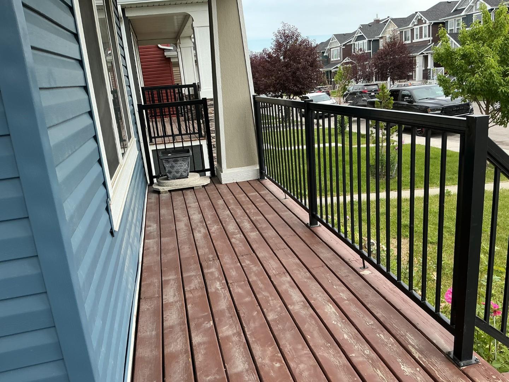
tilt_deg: -16.2
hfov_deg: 61.7
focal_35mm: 29
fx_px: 426
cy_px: 191
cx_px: 254
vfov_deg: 48.2
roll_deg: +5.2
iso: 25
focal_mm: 3
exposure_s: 1/519
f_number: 1.8
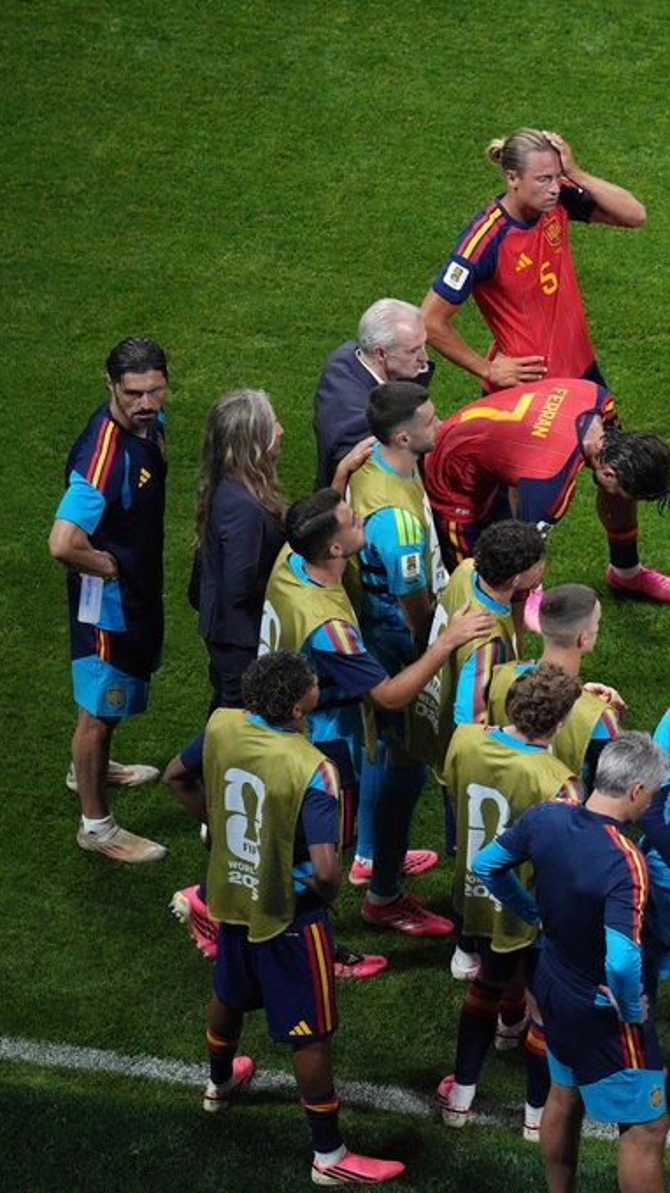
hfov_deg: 1.9
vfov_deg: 3.4
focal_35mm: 631
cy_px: 596
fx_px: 19949
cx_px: 873
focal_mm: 400
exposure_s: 1/4000
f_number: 2.8
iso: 6400
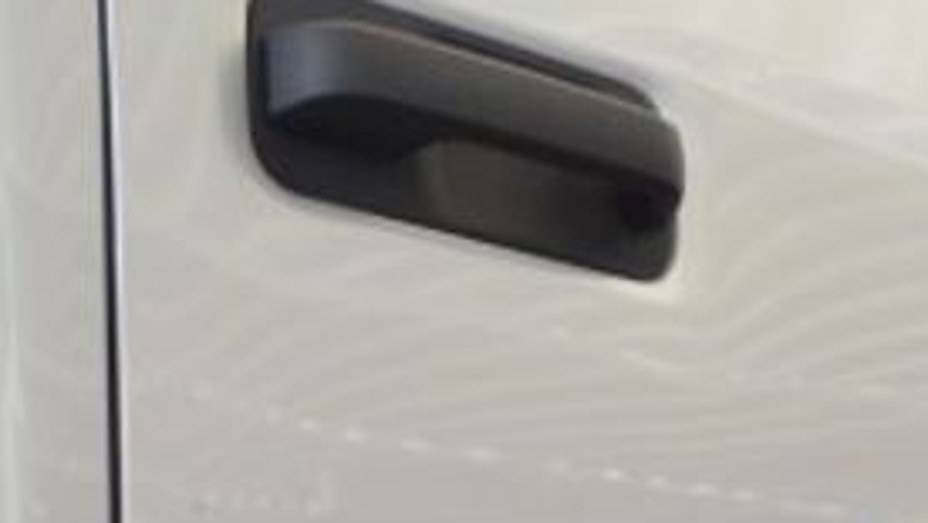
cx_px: 995
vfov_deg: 10.0
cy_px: 1024
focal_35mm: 113
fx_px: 2782
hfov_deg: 18.3
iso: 1000
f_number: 3.8
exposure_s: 1/30
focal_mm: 20
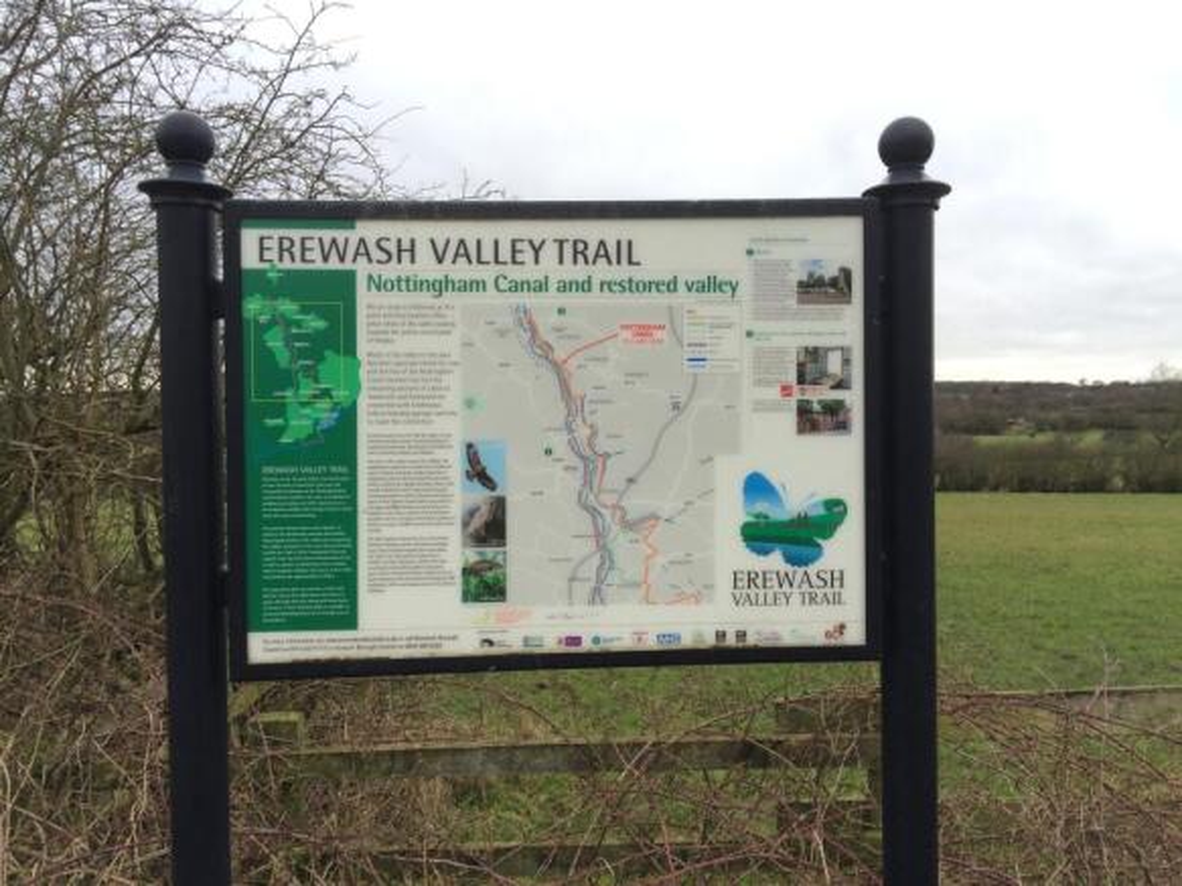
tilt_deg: -4.3
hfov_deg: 61.7
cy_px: 443
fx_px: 990
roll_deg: +1.4
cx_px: 591
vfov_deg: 48.2
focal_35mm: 29
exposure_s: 1/100
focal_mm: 4.15
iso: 40
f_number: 2.2
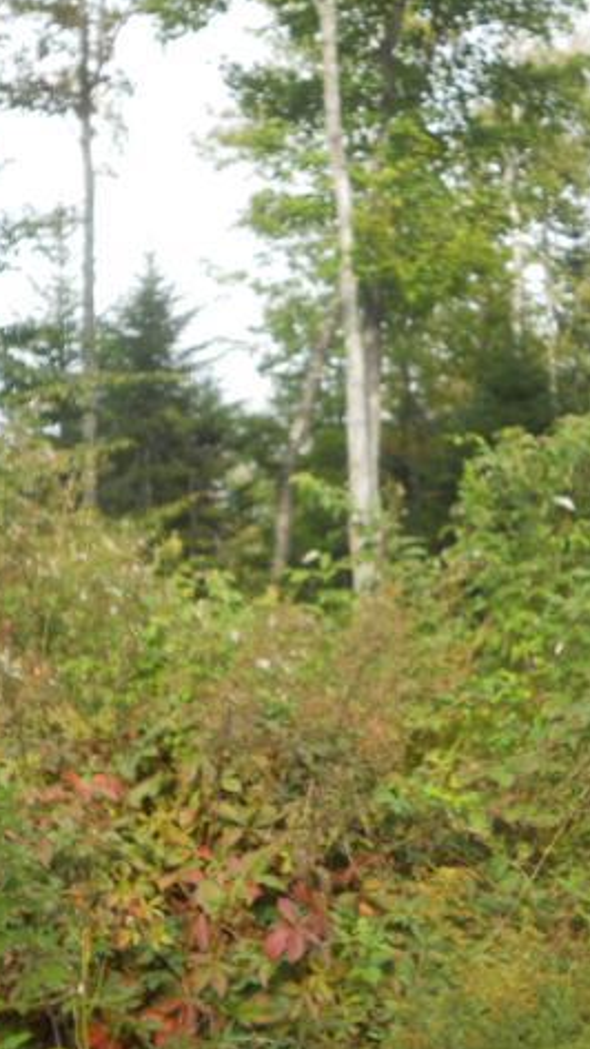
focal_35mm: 56
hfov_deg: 21.4
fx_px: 1558
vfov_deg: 37.2
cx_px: 359
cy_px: 526
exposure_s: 1/200
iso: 80
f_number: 3.9
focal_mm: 6.9
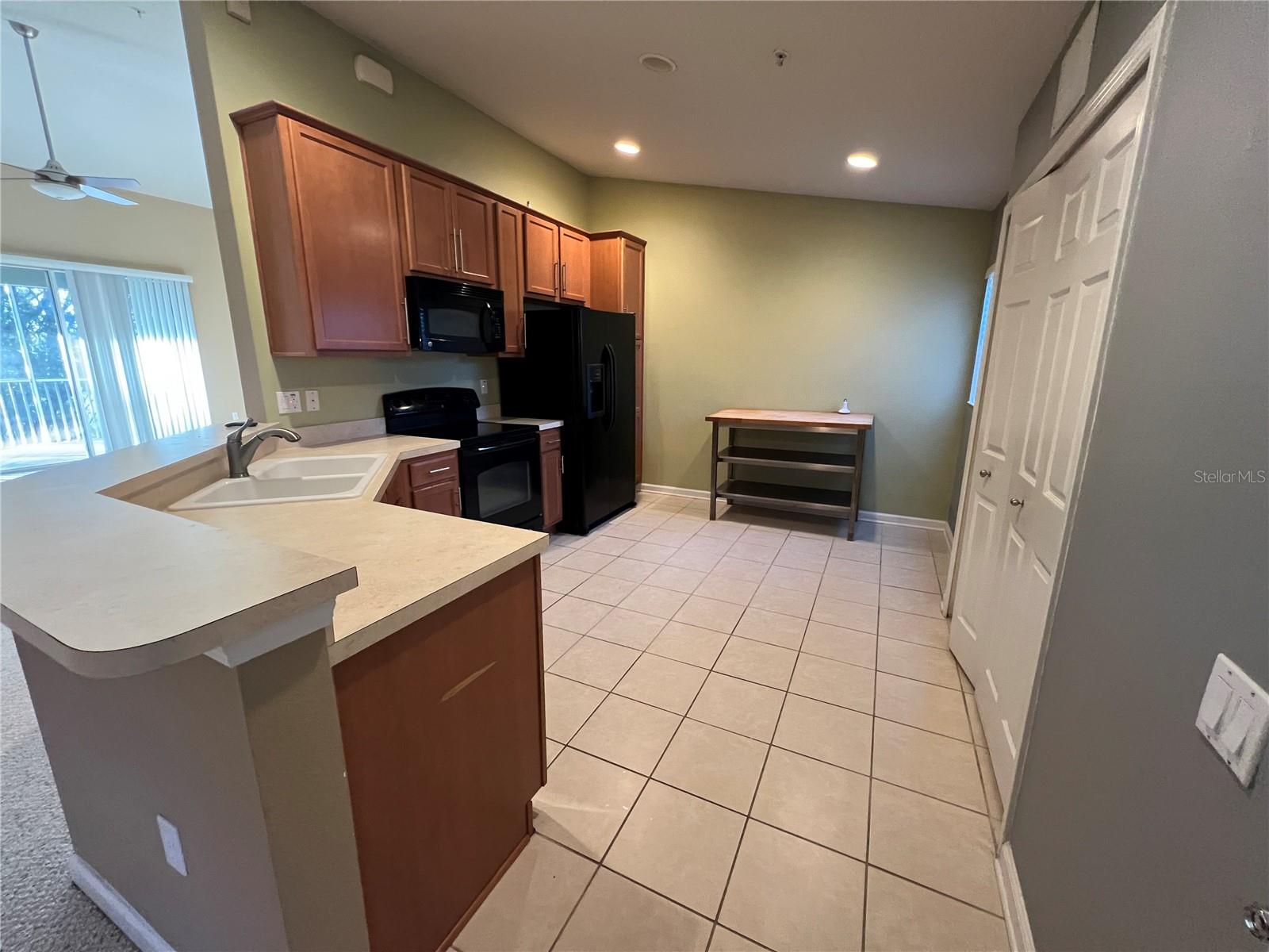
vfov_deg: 89.9
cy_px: 476
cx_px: 634
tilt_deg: -14.6
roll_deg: -0.4
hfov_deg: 106.2
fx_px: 477
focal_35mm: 13
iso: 500
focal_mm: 1.57
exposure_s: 1/60
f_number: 1.8
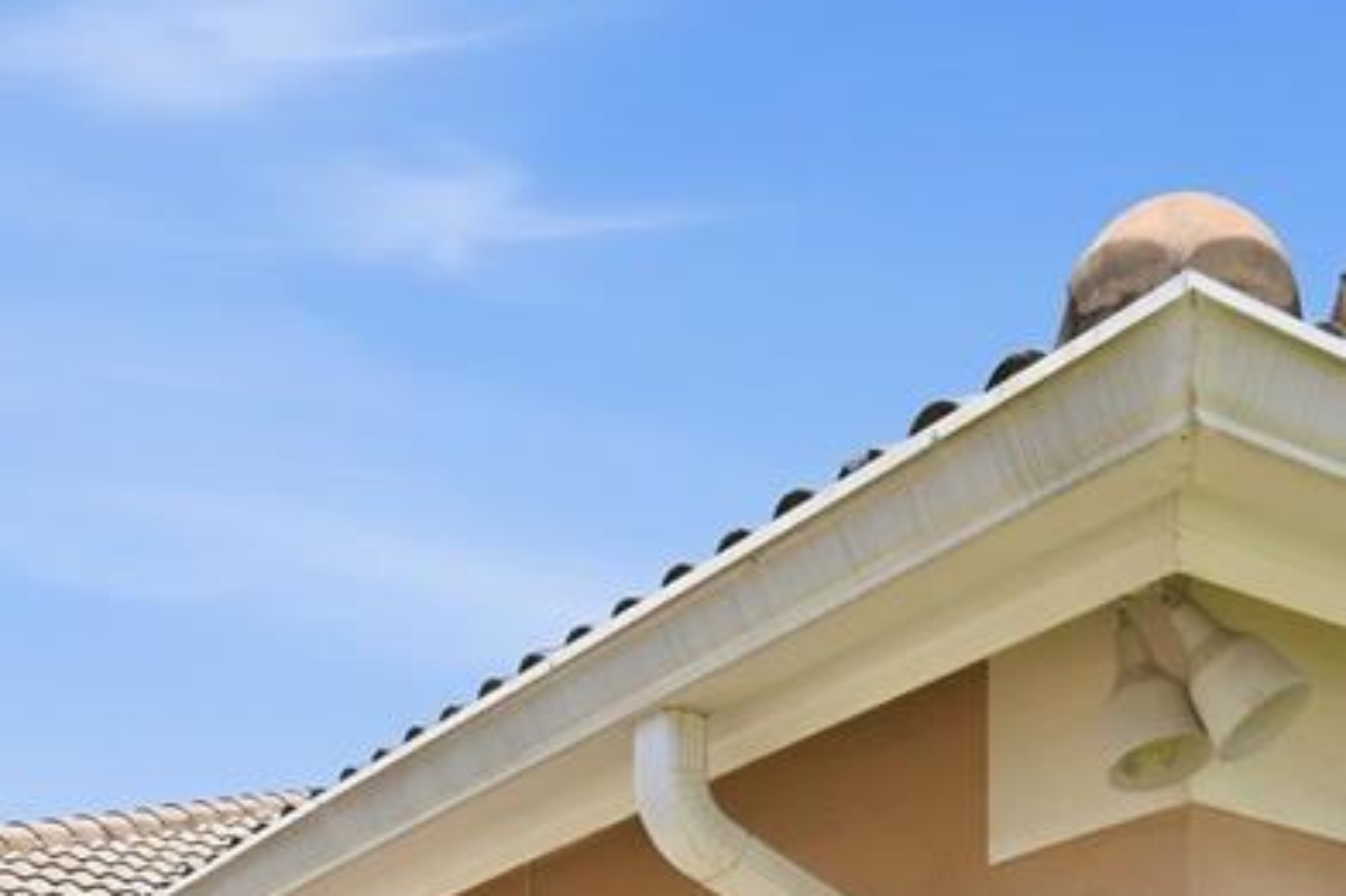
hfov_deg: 39.6
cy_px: 1277
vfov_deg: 23.1
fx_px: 1831
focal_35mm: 49
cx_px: 961
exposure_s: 1/160
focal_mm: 12
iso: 100
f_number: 8
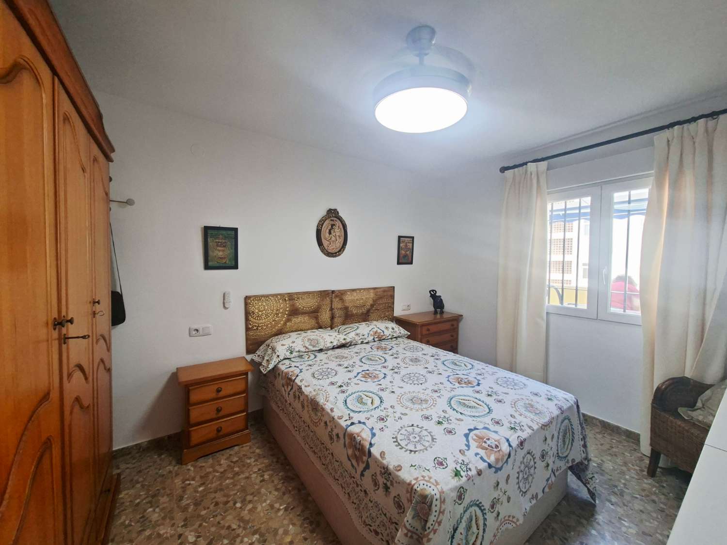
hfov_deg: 106.2
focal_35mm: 13
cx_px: 364
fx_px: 273
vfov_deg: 89.9
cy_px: 272
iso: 40
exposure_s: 1/40
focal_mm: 1.74
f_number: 2.2
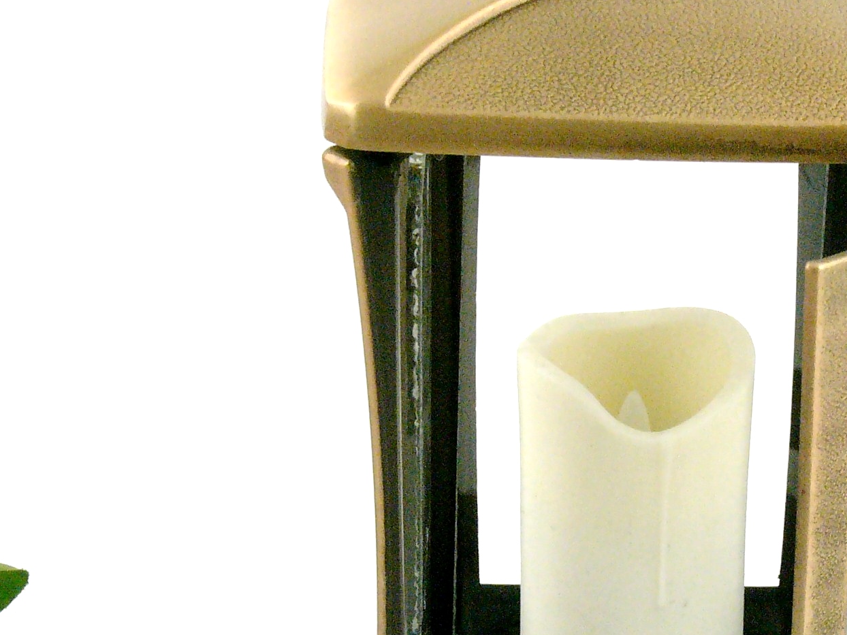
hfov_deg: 13.6
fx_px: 3523
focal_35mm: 144
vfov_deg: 10.3
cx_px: 658
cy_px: 476
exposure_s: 1/13
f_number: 9
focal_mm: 17.7
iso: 400
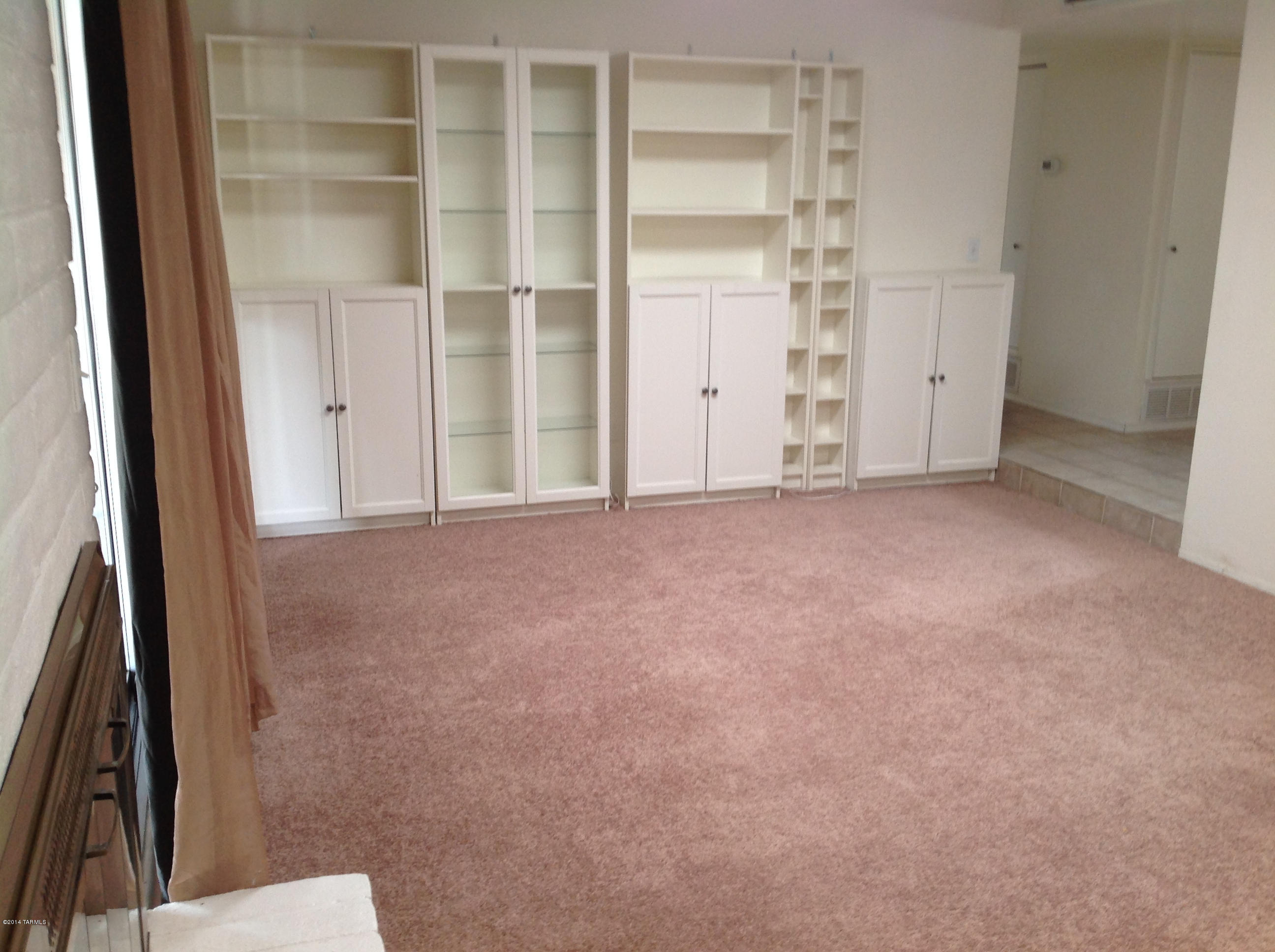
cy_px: 476
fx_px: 1287
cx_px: 638
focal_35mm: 35
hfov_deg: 52.7
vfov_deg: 40.6
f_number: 2.4
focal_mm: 4.28
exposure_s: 1/15
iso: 80
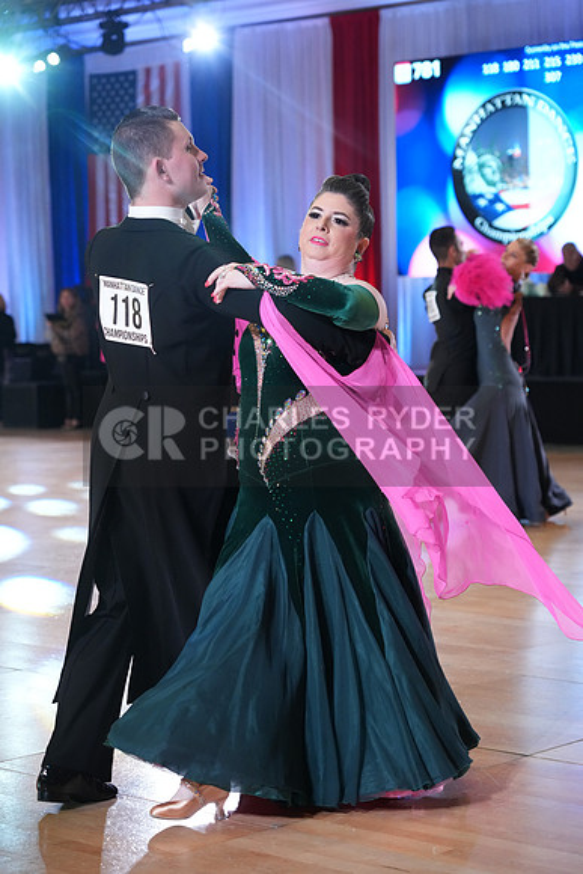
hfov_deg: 17.5
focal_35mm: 78
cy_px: 437
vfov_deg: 26.0
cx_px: 292
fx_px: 1893
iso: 3200
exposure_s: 1/400
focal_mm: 78
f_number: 4
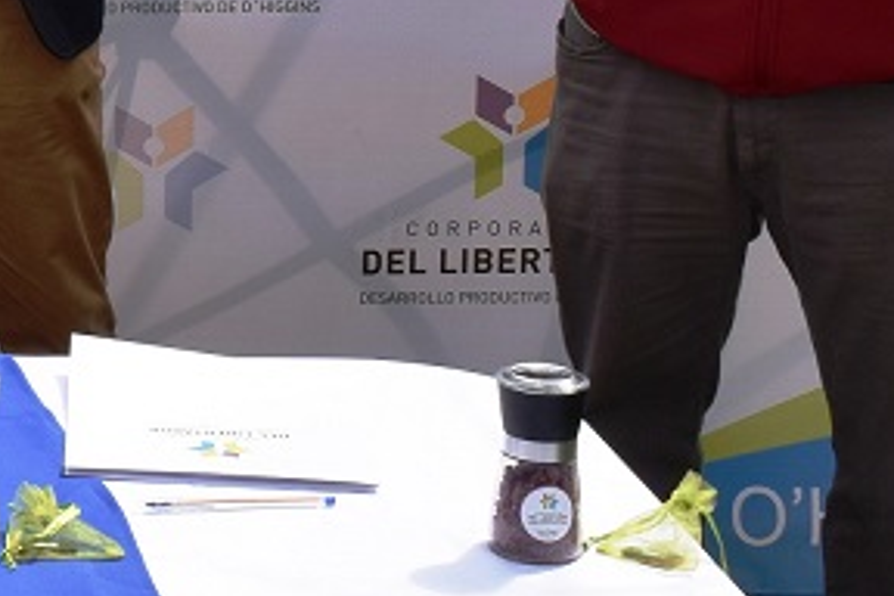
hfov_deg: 12.2
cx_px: -677
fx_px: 3876
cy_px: -68
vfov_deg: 8.7
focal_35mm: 156
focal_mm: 25
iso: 200
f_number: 10
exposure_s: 1/400
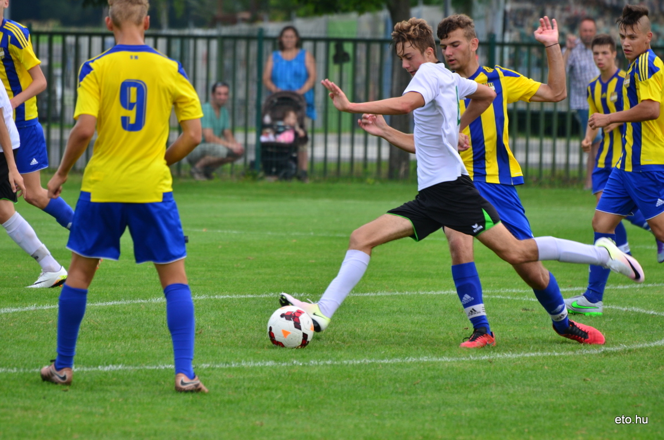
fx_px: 7455
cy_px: 220
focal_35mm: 405
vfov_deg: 3.4
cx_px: 332
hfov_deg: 5.1
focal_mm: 270
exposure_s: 1/500
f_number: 5.6
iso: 250
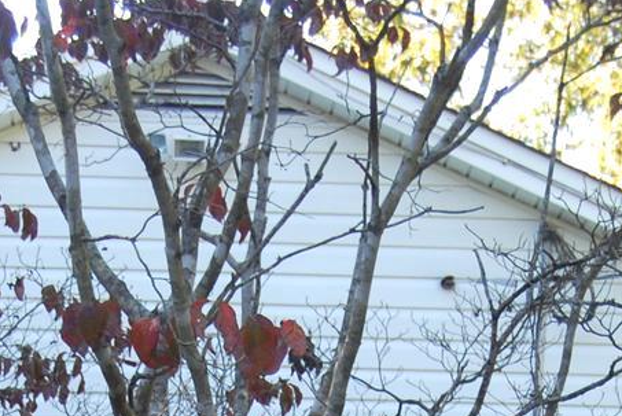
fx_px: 3753
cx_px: 217
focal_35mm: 217
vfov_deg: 6.2
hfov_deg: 9.5
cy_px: 847
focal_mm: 32
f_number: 5
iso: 200
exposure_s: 1/100
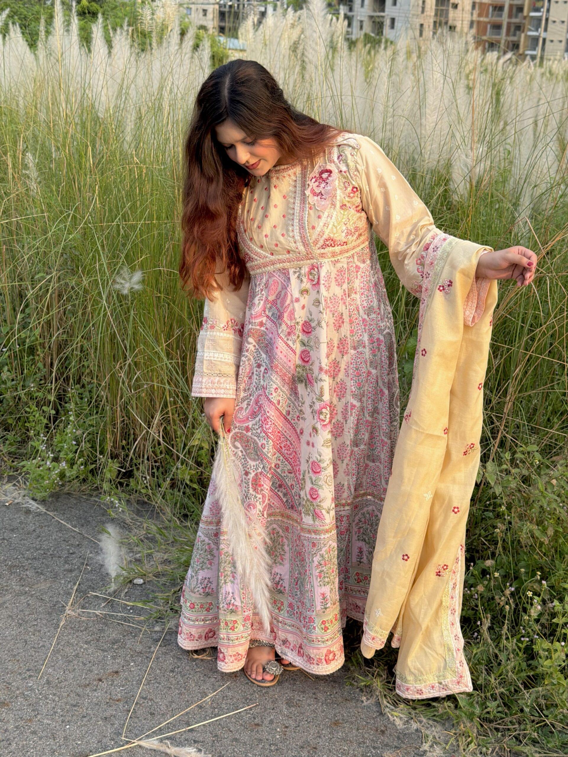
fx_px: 1050
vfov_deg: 39.7
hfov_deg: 30.3
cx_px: 284
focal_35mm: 48
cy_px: 378
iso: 64
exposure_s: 1/496
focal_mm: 6.76
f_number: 1.78
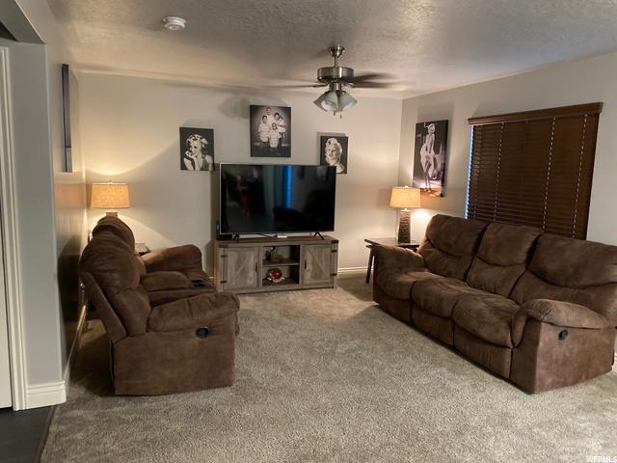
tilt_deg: -8.7
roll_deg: -2.2
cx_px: 308
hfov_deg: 67.3
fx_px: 463
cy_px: 232
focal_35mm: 26
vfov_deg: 53.1
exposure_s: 1/30
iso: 500
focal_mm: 4.25
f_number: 1.8
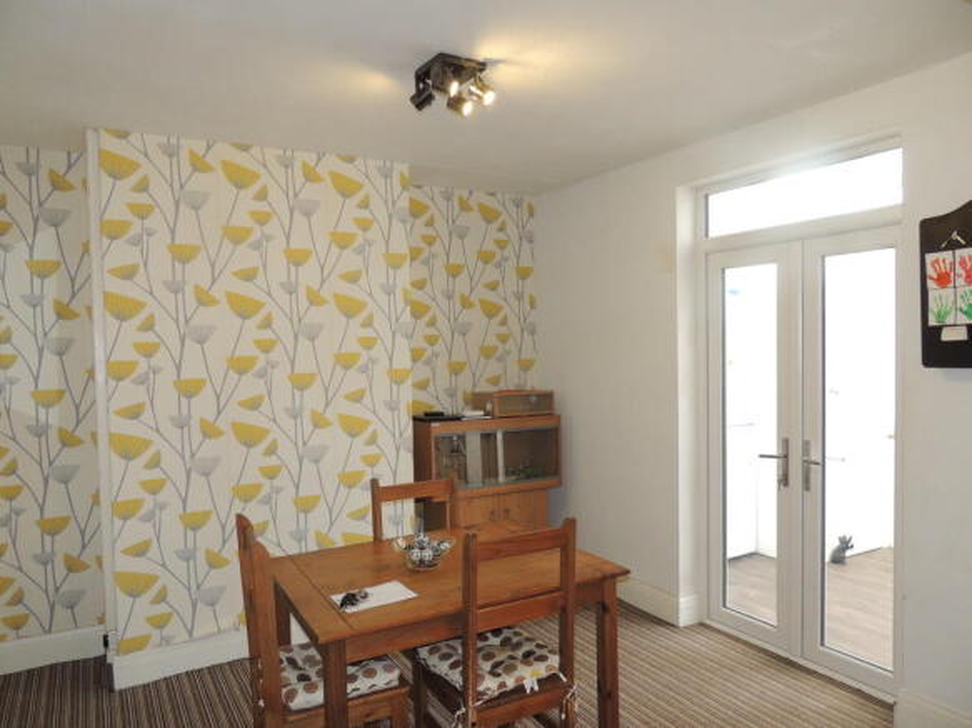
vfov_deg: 56.8
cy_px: 364
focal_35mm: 24
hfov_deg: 71.6
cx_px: 486
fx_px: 674
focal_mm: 4.3
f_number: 3
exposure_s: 1/40
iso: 320
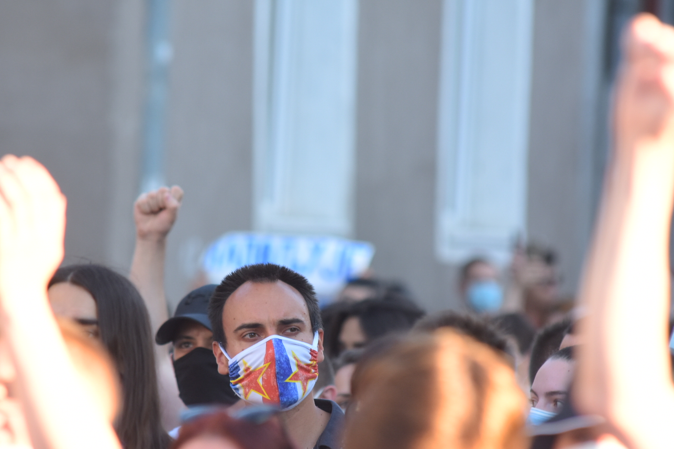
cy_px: 282
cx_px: 301
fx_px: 5654
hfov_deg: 6.8
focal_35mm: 302
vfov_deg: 4.6
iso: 400
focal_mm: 160
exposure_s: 1/400
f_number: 4
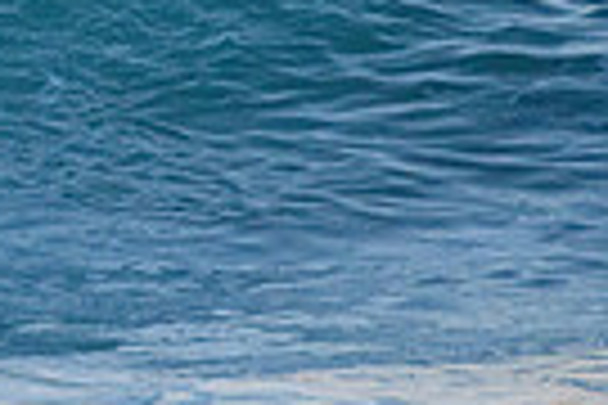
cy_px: -196
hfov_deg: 1.0
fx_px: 36393
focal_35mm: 2155
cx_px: -450
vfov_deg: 0.6
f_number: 5.6
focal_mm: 500
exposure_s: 1/1000
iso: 2800
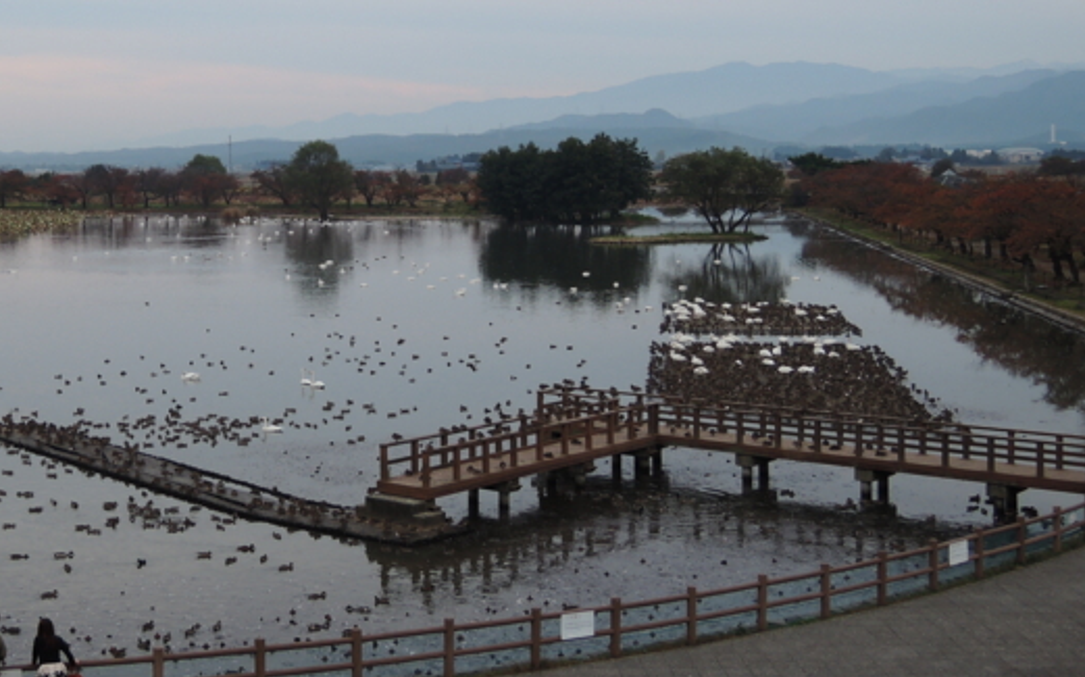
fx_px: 1685
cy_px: 156
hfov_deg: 35.0
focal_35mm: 57
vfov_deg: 22.5
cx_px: 281
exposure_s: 1/80
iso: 80
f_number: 3.5
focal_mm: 7.5
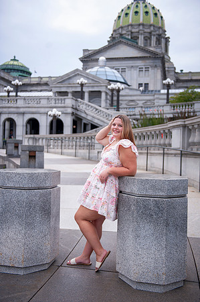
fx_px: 317
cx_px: 100
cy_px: 151
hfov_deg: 35.0
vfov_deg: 50.7
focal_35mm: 38
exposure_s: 1/2000
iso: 100
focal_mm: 38
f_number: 2.8
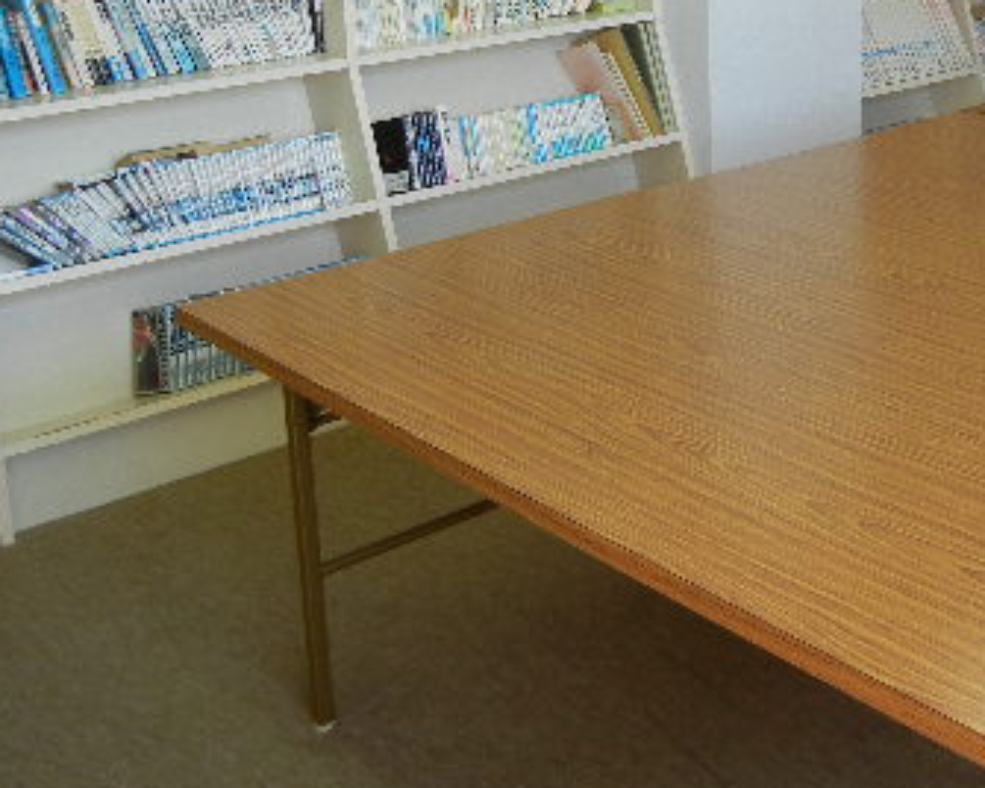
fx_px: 1633
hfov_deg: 32.8
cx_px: 764
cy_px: 126
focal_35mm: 56
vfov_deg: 26.5
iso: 160
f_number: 3.5
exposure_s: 1/80.2
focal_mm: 5.4
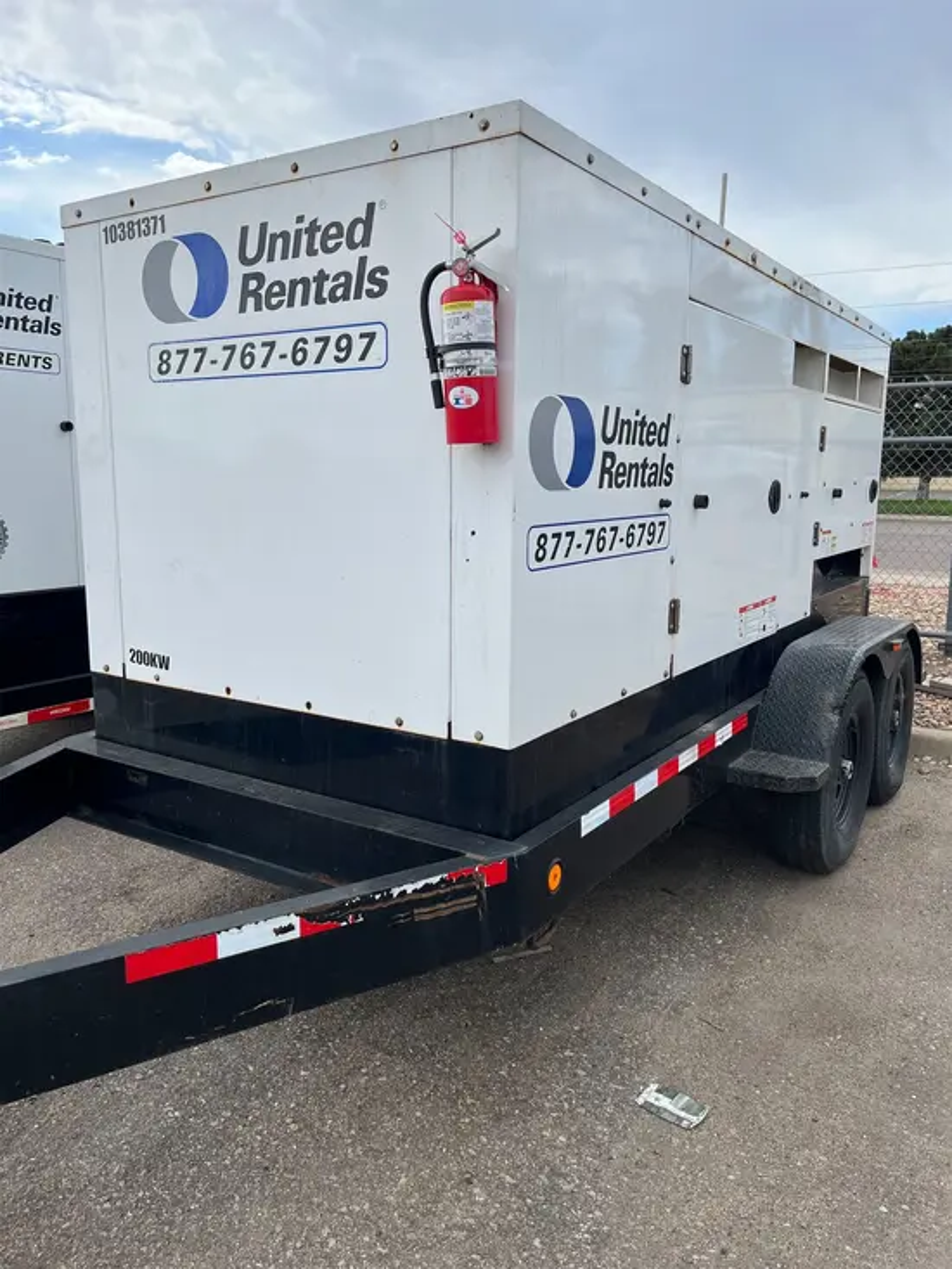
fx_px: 953
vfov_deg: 67.3
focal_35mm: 26
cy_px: 634
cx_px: 476
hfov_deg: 53.1
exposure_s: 1/2358
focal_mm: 5.1
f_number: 1.6
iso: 50
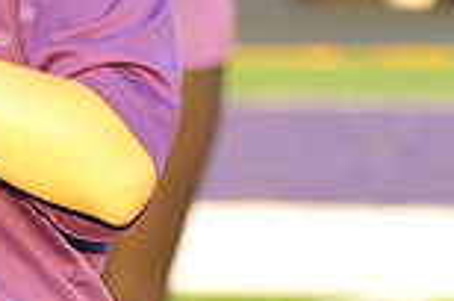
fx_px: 9502
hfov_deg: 2.7
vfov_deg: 1.8
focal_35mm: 755
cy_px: -171
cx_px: -177
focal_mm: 200
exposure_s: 1/80
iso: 250
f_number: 7.1
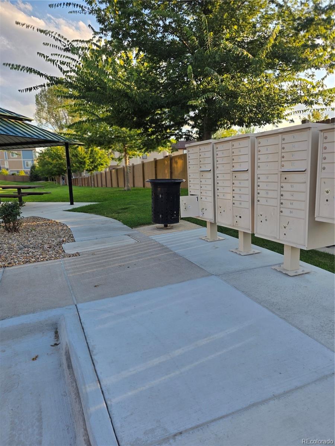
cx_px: 168
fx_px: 297
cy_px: 223
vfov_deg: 73.9
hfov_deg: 58.9
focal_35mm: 23
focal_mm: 6.3
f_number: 1.7
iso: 25
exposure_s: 1/359
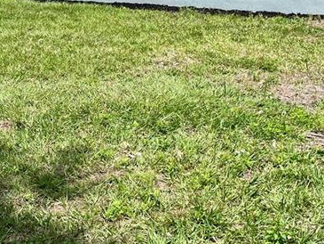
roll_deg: +0.6
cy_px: -18
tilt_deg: -2.9
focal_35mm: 73
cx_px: 18
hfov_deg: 25.6
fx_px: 683
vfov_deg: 19.4
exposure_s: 1/3049
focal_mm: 5.1
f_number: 1.6
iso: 50
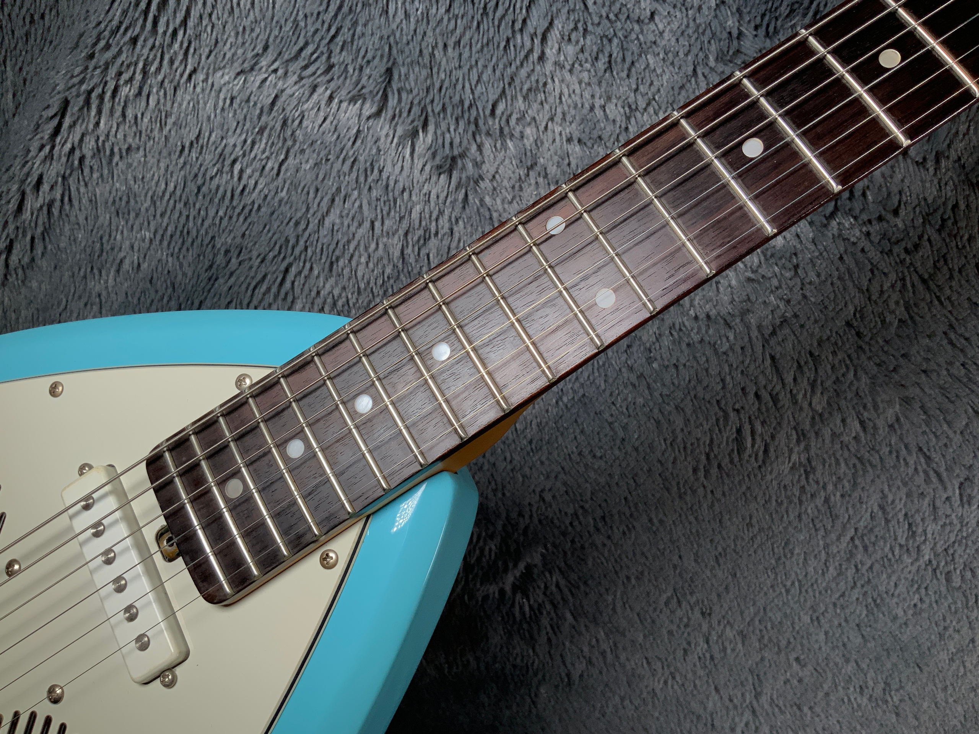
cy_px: 367
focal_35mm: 29
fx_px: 820
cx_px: 490
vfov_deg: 48.2
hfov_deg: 61.7
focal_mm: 3
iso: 16
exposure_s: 1/329
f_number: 1.8
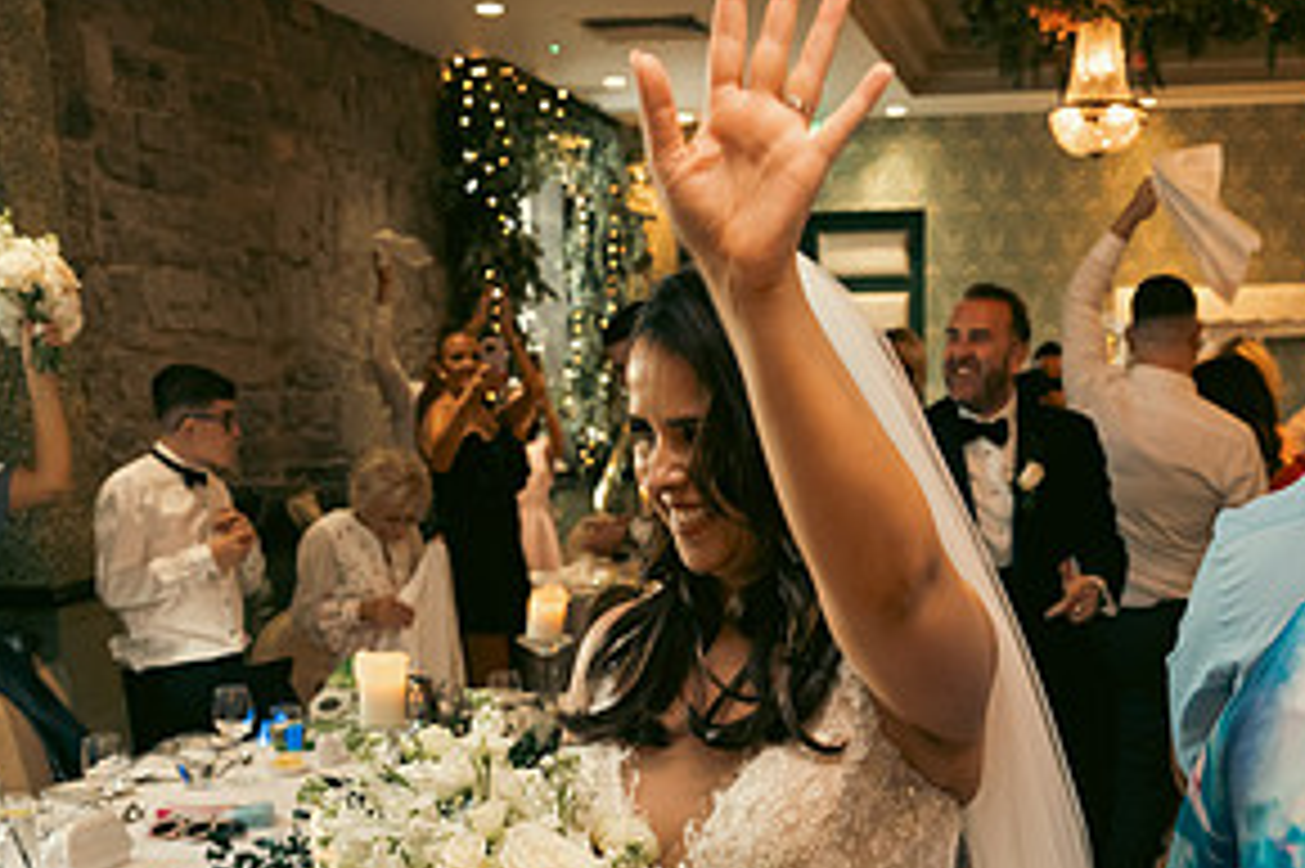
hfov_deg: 40.9
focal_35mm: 48
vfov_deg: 26.7
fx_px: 1739
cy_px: 839
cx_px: 806
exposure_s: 1/160
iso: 2500
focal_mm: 24
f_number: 3.5
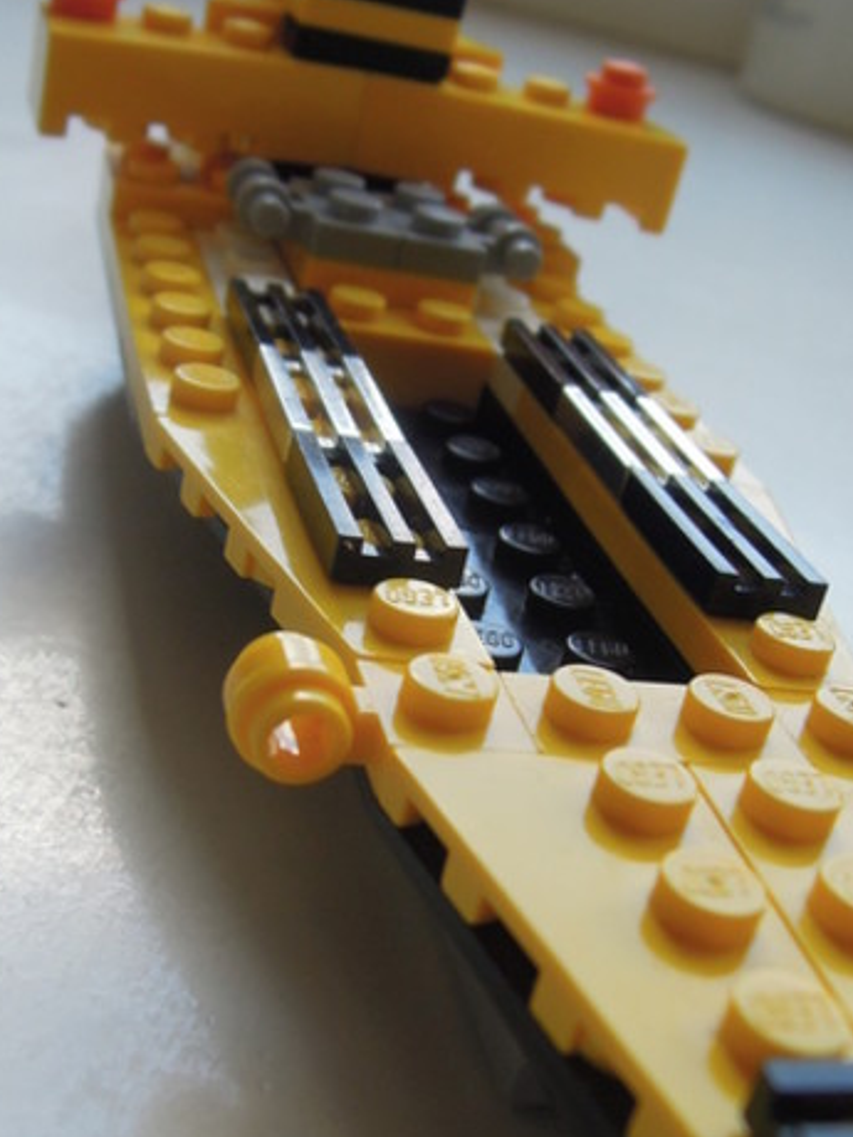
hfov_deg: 30.9
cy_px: 601
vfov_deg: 40.4
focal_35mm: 47
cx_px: 402
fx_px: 1544
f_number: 2.8
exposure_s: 1/250
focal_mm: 4.3
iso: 160
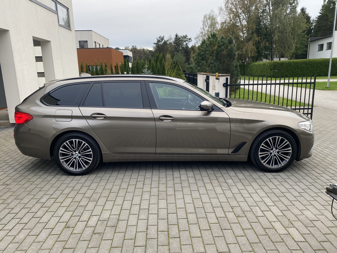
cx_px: 168
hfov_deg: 67.3
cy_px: 126
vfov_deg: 53.1
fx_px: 253
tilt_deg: -11.7
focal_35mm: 26
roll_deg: +1.2
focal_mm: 4.25
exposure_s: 1/121
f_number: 1.8
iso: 100
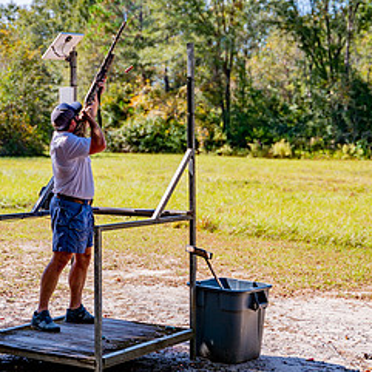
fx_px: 924
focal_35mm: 76
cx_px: 160
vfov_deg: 22.7
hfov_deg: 22.7
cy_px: 128
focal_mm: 48
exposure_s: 1/1000
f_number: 2.8
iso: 100
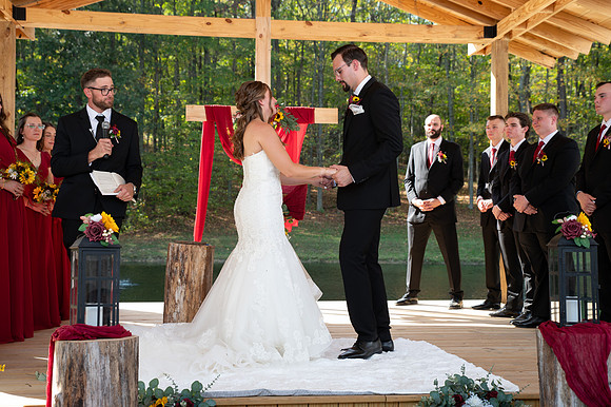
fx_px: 805
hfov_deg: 41.6
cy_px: 204
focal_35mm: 47
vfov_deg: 28.4
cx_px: 306
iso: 320
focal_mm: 45
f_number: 4
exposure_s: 1/250
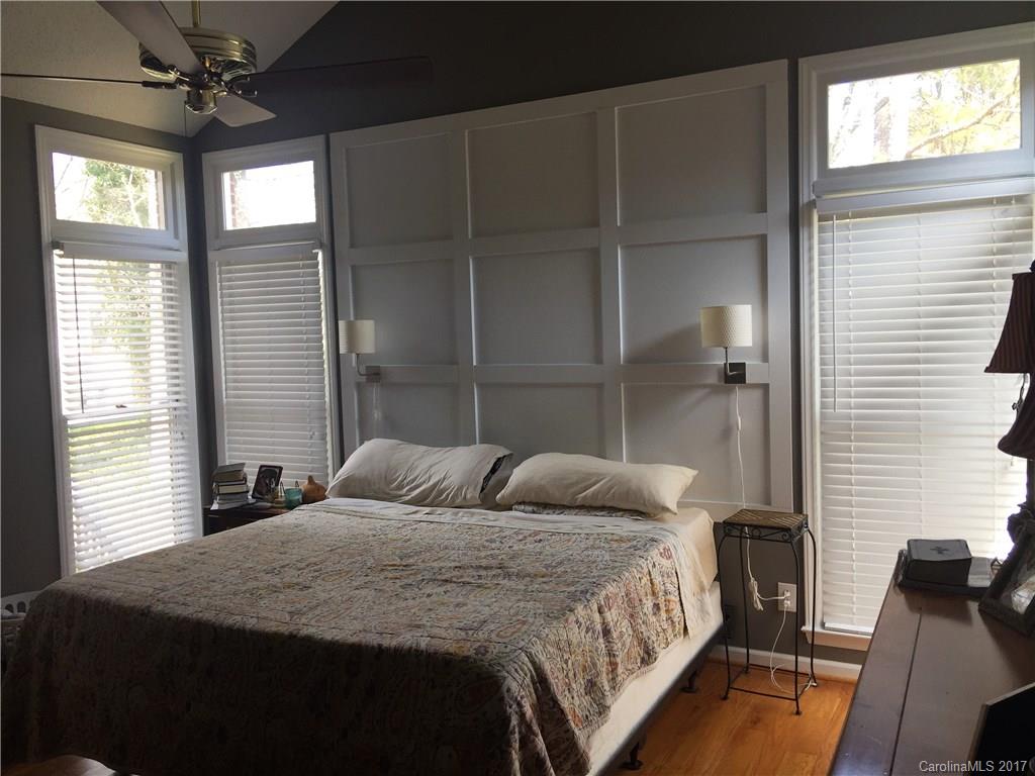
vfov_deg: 48.2
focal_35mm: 29
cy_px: 388
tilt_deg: -2.7
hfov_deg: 61.7
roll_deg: +1.1
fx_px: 867
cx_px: 518
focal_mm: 4.15
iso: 32
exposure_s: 1/60
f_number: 2.2
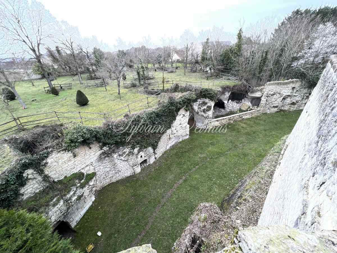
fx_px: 127
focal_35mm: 13
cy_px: 126
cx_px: 168
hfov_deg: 106.2
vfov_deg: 89.9
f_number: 1.8
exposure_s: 1/122
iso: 40
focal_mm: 1.57
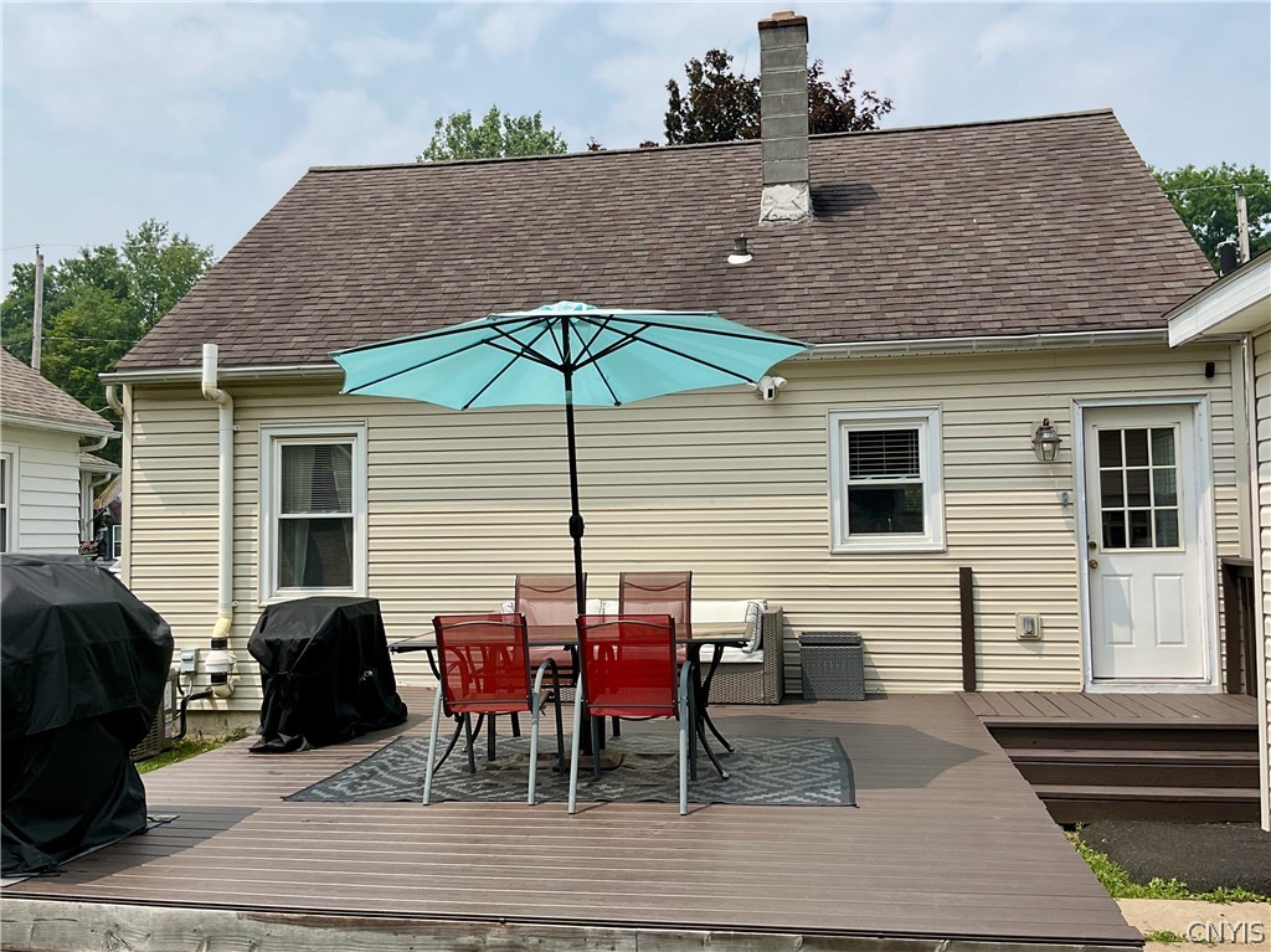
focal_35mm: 29
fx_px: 1064
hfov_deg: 61.7
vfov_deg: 48.2
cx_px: 636
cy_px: 476
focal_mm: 3
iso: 16
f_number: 1.8
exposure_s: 1/2667
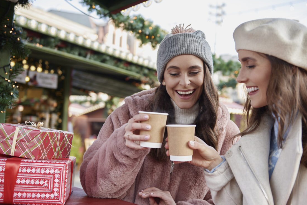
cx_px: 163
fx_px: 443
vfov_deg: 26.0
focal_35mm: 52
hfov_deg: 38.2
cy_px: 110
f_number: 3.2
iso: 100
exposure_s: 1/160
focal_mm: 48
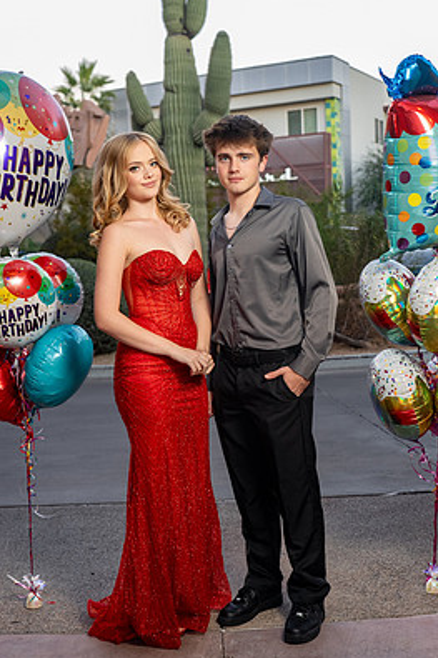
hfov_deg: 27.5
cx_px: 223
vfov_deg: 40.3
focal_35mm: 49
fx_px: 895
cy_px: 350
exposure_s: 1/80
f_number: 4
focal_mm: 43
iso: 800
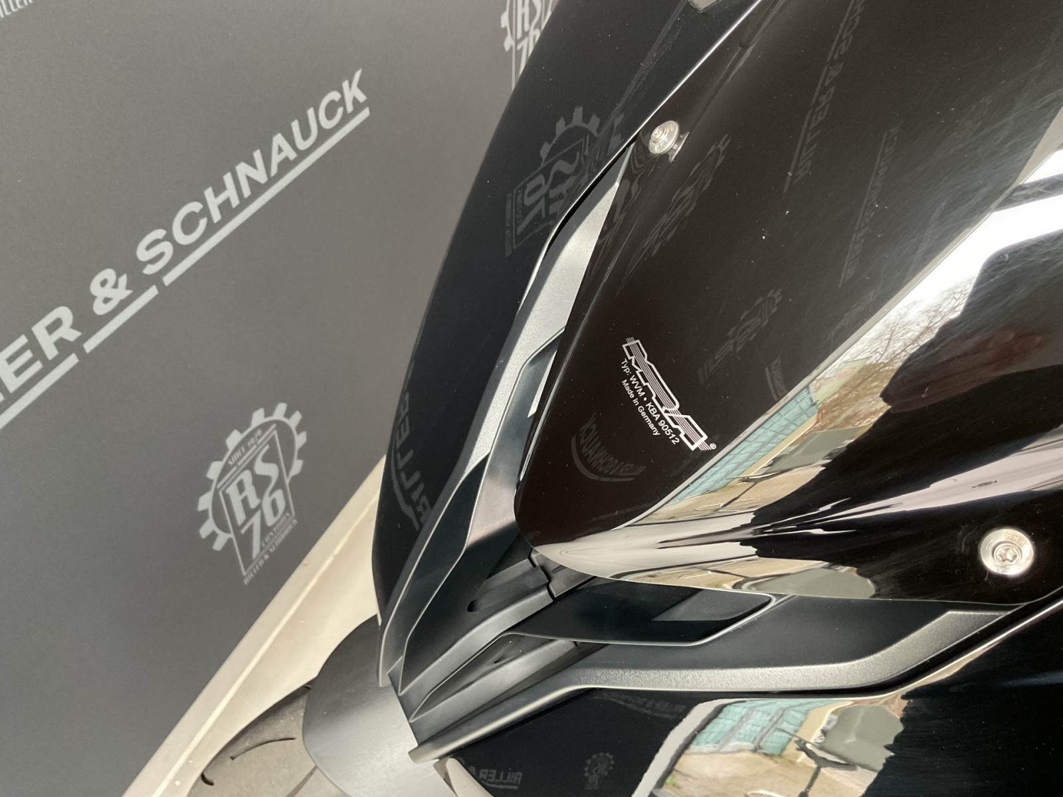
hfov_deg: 61.7
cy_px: 398
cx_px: 532
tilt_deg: -46.6
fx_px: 891
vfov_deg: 48.2
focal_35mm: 29
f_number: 1.8
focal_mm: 3
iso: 250
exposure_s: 1/40
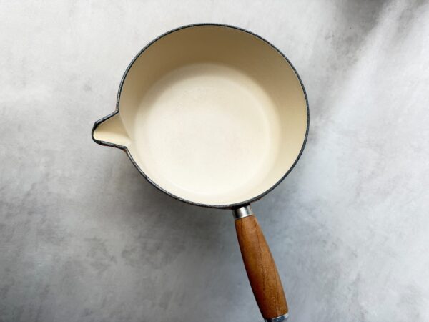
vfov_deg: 56.8
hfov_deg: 71.6
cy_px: 161
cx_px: 214
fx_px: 297
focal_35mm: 24
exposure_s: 1/100
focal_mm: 6.76
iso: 125
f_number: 1.78
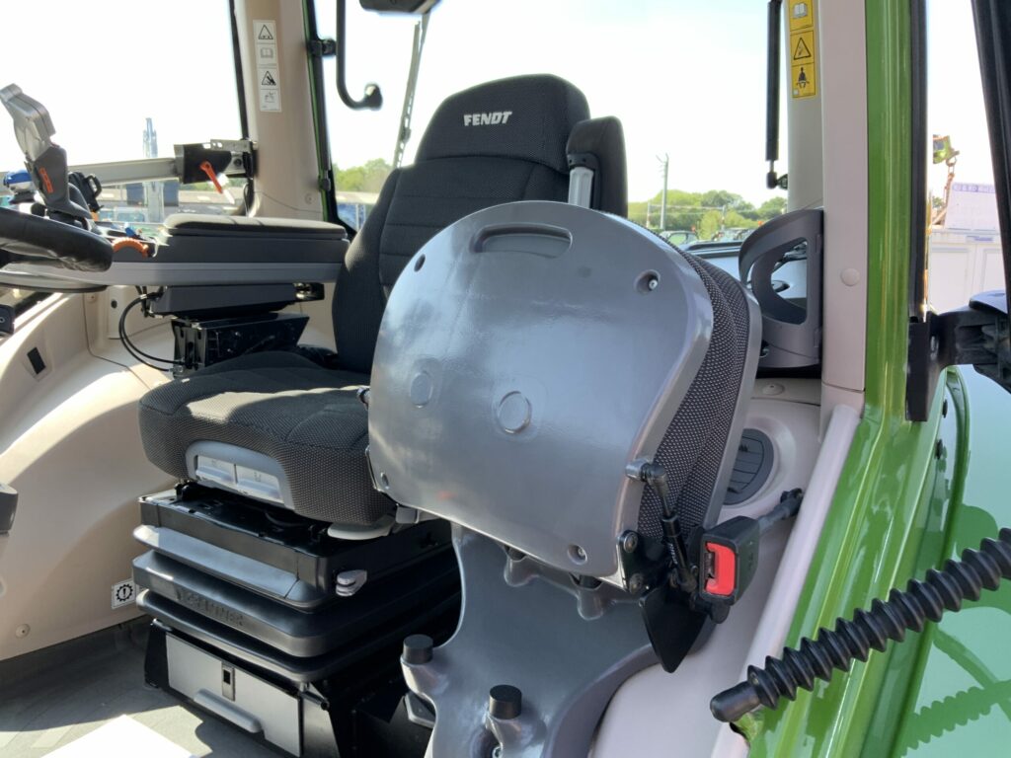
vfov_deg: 48.2
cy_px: 379
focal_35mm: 29
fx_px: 847
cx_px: 506
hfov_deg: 61.7
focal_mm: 3
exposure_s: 1/130
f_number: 1.8
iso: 16
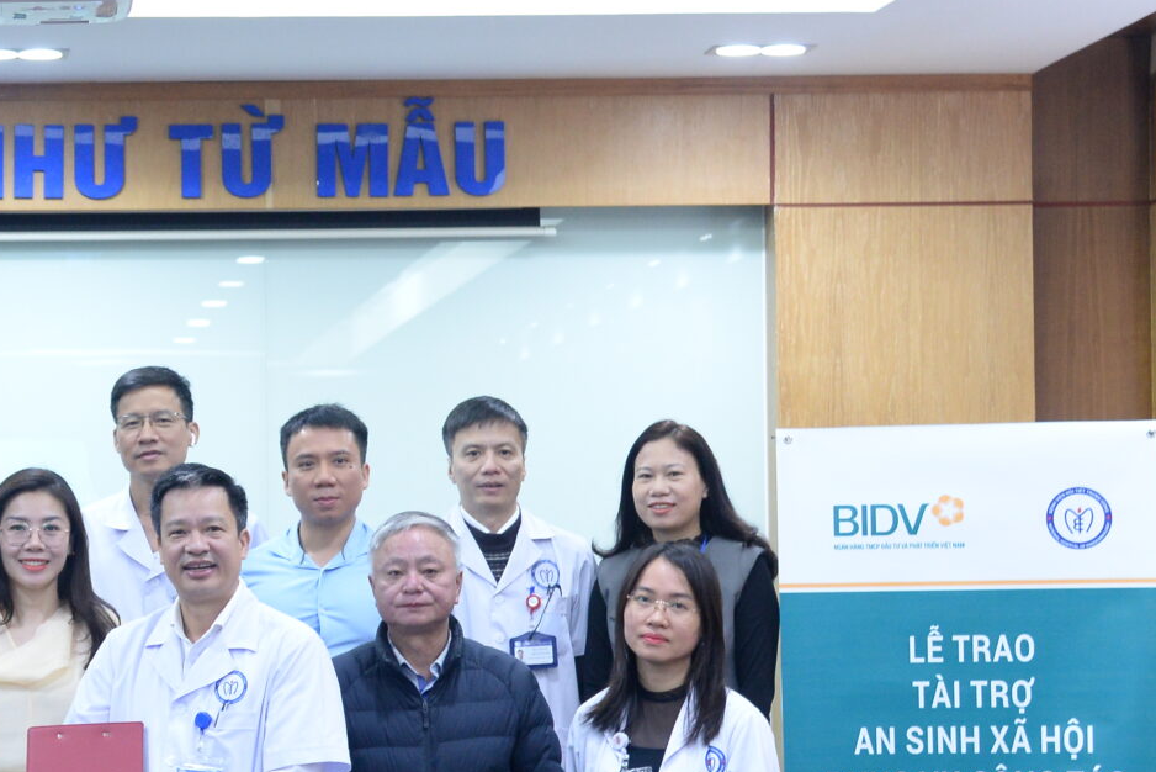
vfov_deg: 10.5
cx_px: 62
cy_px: 469
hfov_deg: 15.4
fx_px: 4208
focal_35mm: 131
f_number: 4
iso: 1600
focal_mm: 48
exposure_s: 1/50
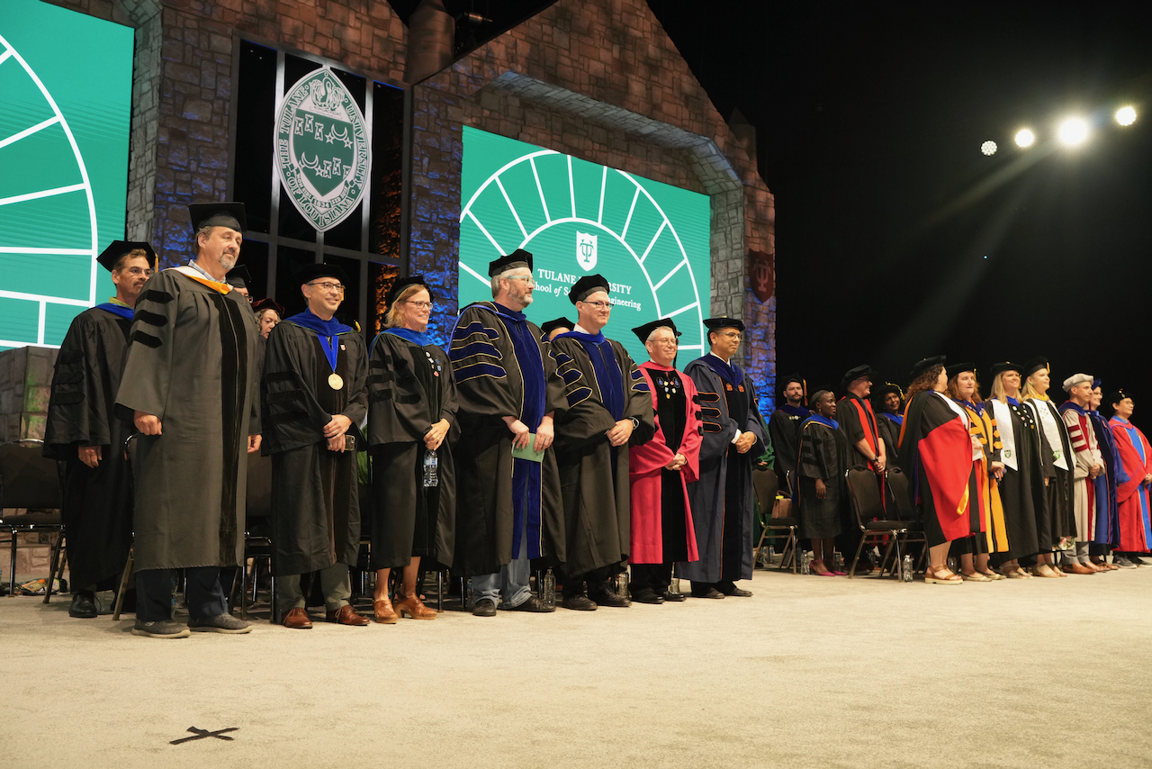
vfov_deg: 37.9
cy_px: 384
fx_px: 1120
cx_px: 576
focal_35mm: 35
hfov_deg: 54.4
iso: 1250
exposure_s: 1/125
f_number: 5
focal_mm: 35
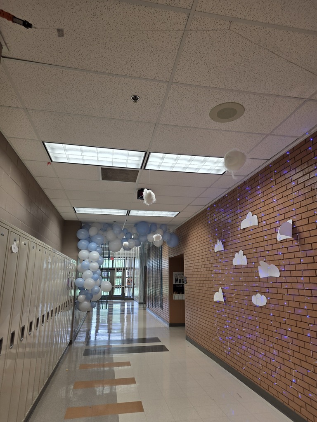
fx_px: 281
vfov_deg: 73.9
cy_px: 211
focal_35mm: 23
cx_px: 158
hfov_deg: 58.9
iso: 64
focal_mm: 6.3
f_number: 1.7
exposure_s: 1/120
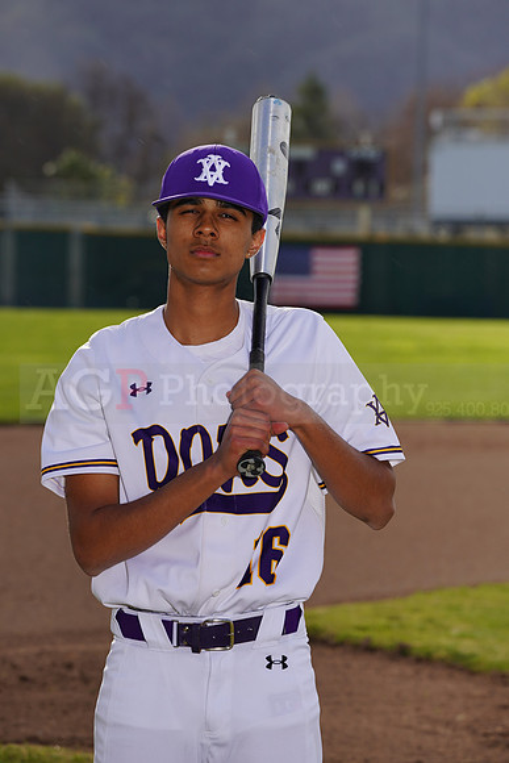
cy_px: 382
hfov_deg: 6.9
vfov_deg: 10.3
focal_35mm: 200
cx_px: 254
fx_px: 4239
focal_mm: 200
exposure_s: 1/200
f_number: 9
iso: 100
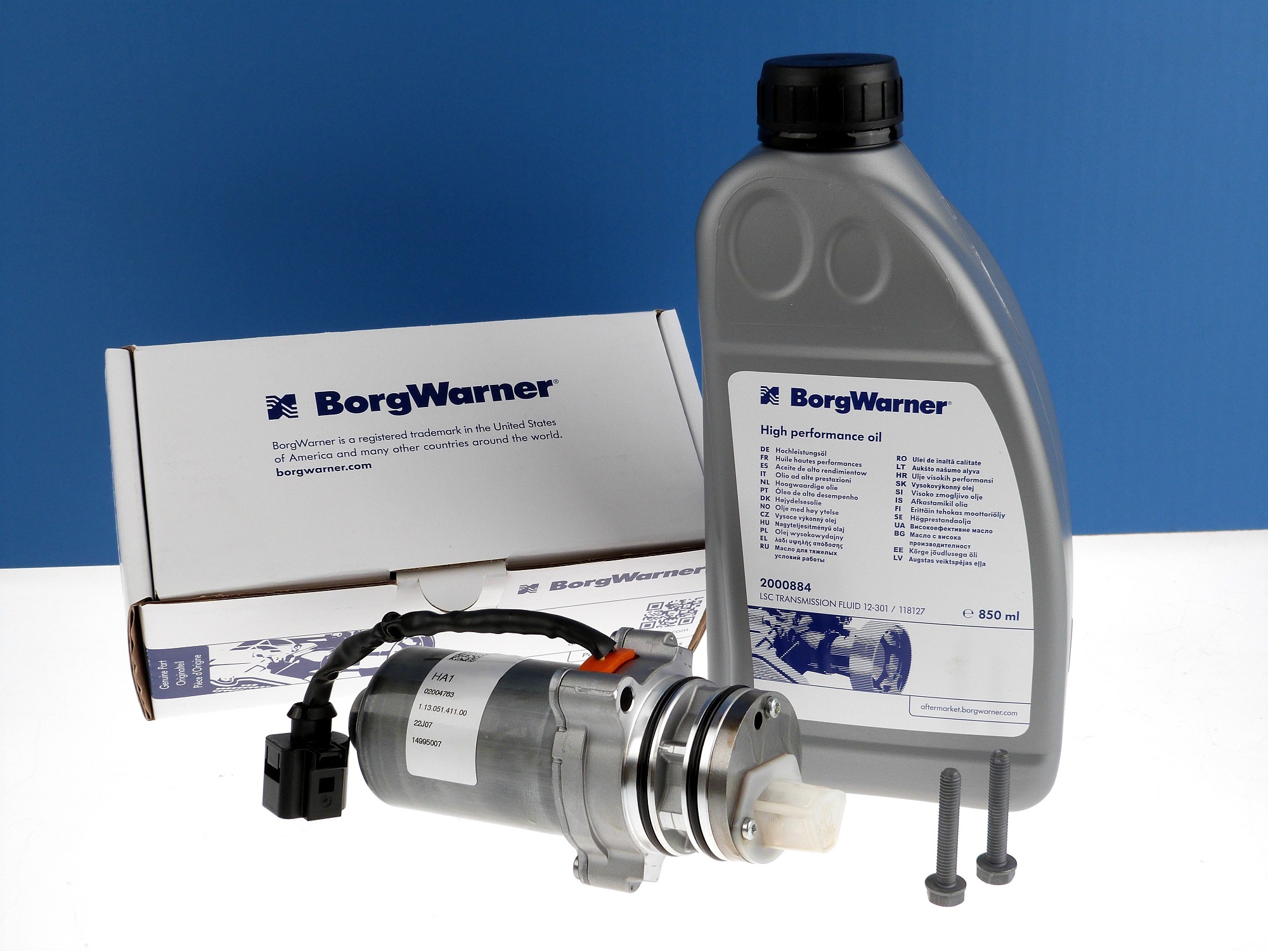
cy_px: 476
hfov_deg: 41.2
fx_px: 1685
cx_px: 634
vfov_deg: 31.5
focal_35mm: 46
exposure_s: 1/125
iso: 100
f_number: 3.6
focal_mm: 8.3
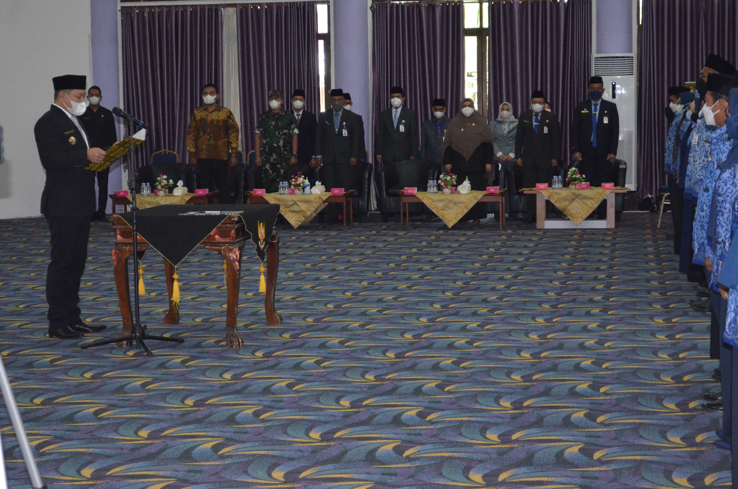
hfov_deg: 24.7
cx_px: 369
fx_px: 1688
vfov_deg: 16.5
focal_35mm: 82
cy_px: 244
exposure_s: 1/60
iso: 3200
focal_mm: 55
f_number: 5.6
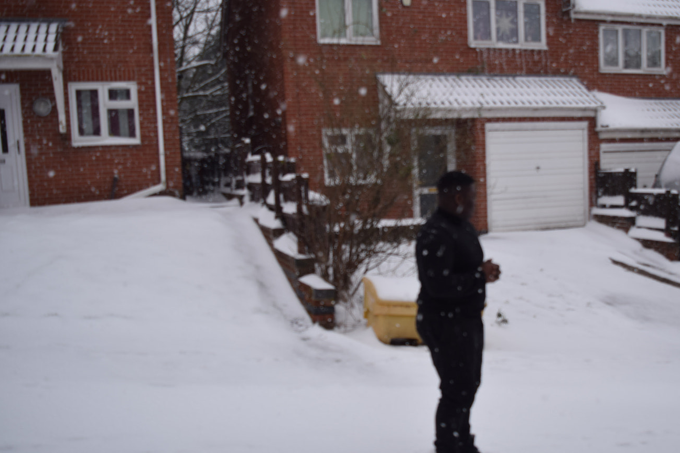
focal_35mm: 37
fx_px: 699
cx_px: 410
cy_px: 257
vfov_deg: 35.9
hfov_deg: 51.5
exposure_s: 1/250
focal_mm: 20
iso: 100
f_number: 4
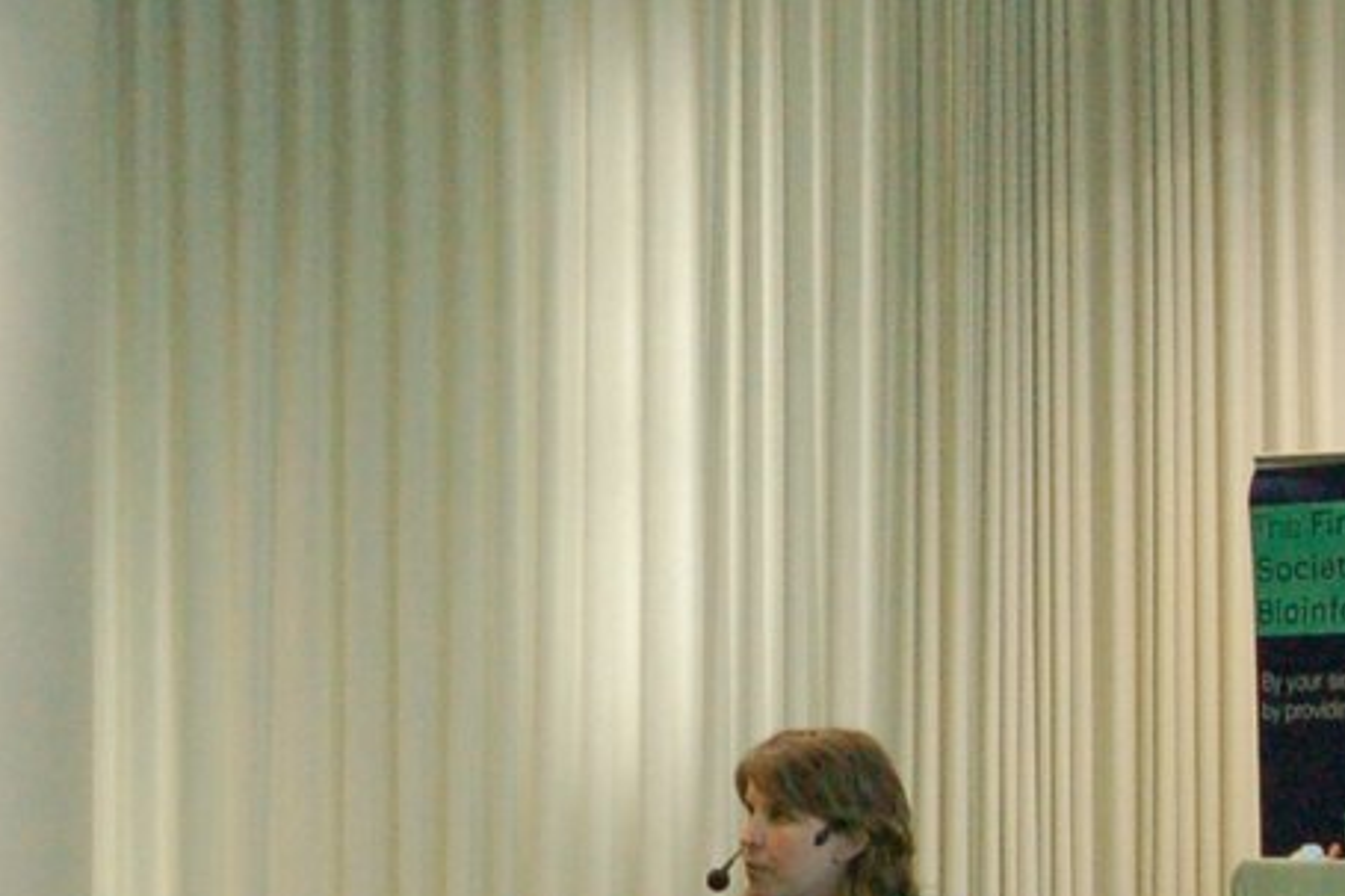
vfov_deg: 9.4
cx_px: 234
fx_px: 5415
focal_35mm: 145
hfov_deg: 14.1
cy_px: 683
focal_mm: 22
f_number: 4
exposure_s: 1/125
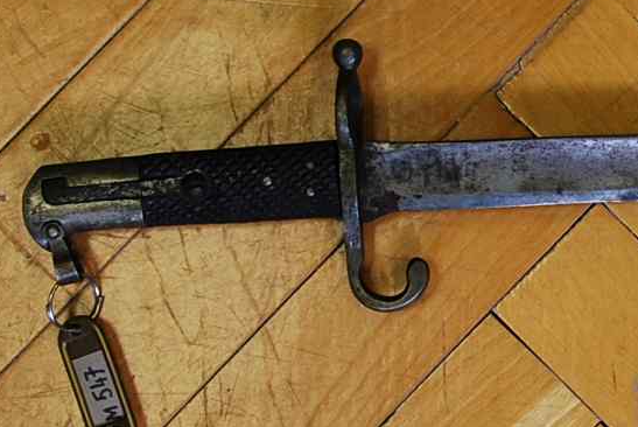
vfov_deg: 10.4
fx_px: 2355
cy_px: 177
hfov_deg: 14.9
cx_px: 767
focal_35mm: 133
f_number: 4
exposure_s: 1/30
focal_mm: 25
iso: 200
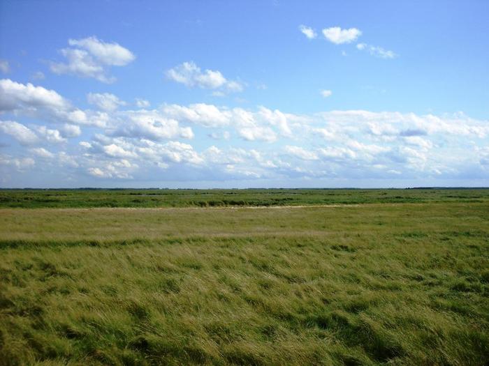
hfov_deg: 49.0
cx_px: 244
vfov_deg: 37.7
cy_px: 183
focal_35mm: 38
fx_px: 537
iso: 80
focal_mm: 6.3
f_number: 8.4
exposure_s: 1/350
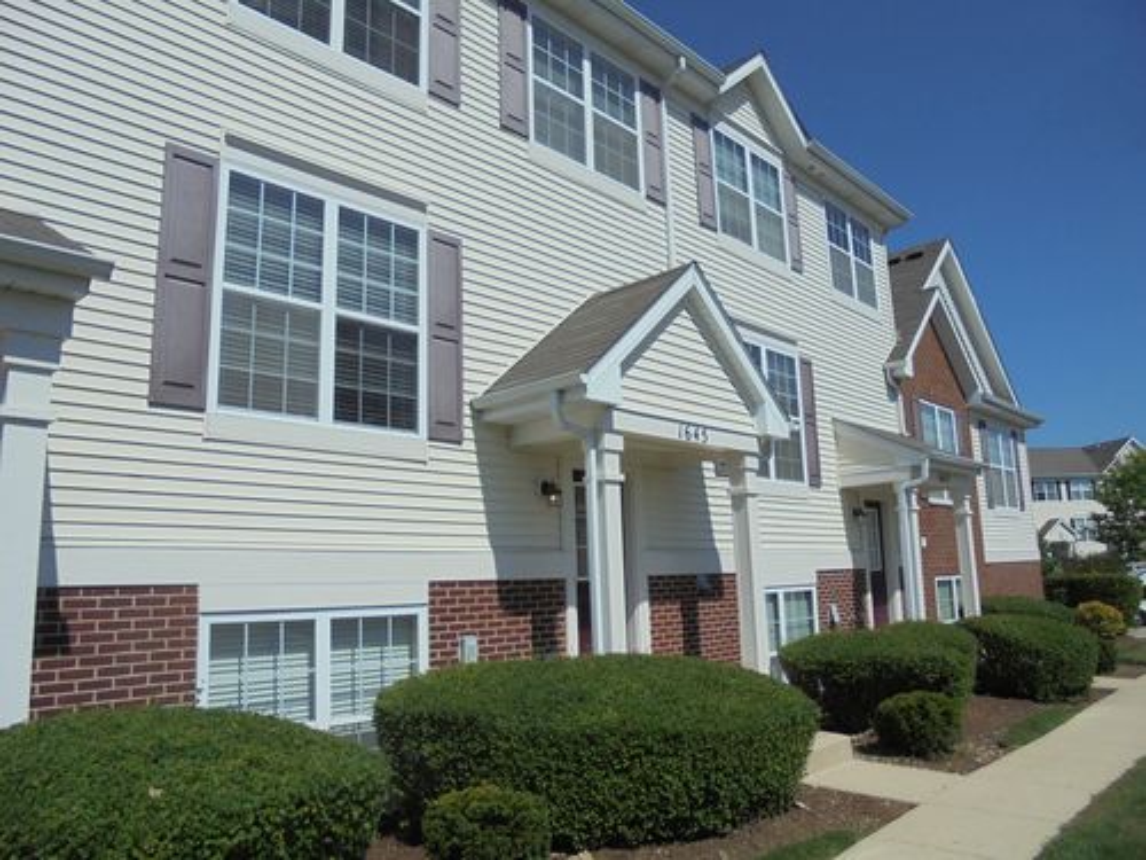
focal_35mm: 26
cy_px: 430
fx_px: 861
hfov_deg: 67.3
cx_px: 573
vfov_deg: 53.1
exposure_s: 1/250
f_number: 11.5
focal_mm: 4.6
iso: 100
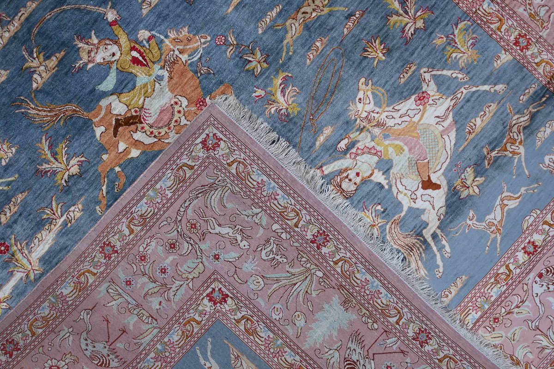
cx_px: 277
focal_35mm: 38
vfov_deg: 35.5
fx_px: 577
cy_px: 184
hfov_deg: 51.3
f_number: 5
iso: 200
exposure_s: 1/250
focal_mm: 25
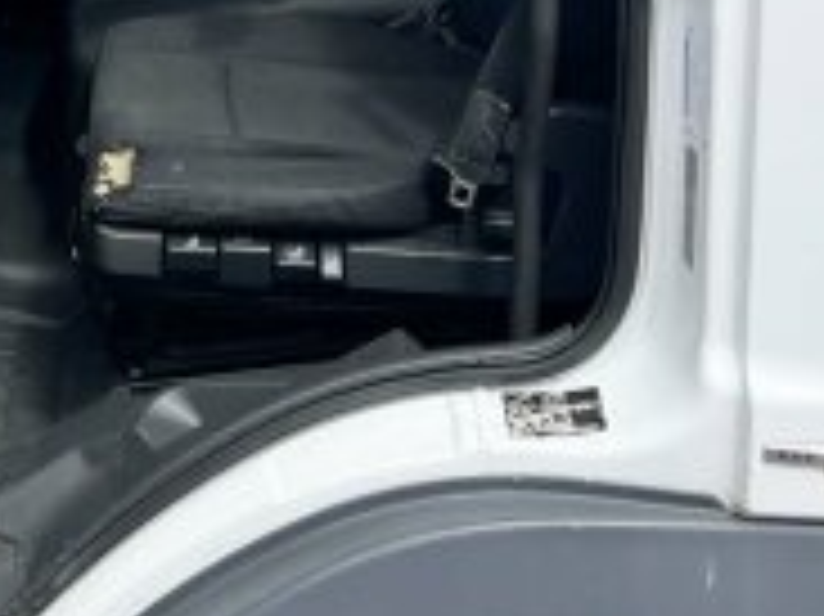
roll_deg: -1.3
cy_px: -261
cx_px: -135
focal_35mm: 91
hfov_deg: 20.3
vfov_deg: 15.2
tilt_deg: -6.3
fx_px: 2165
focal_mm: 5.7
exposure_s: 1/2632
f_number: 1.5
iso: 50
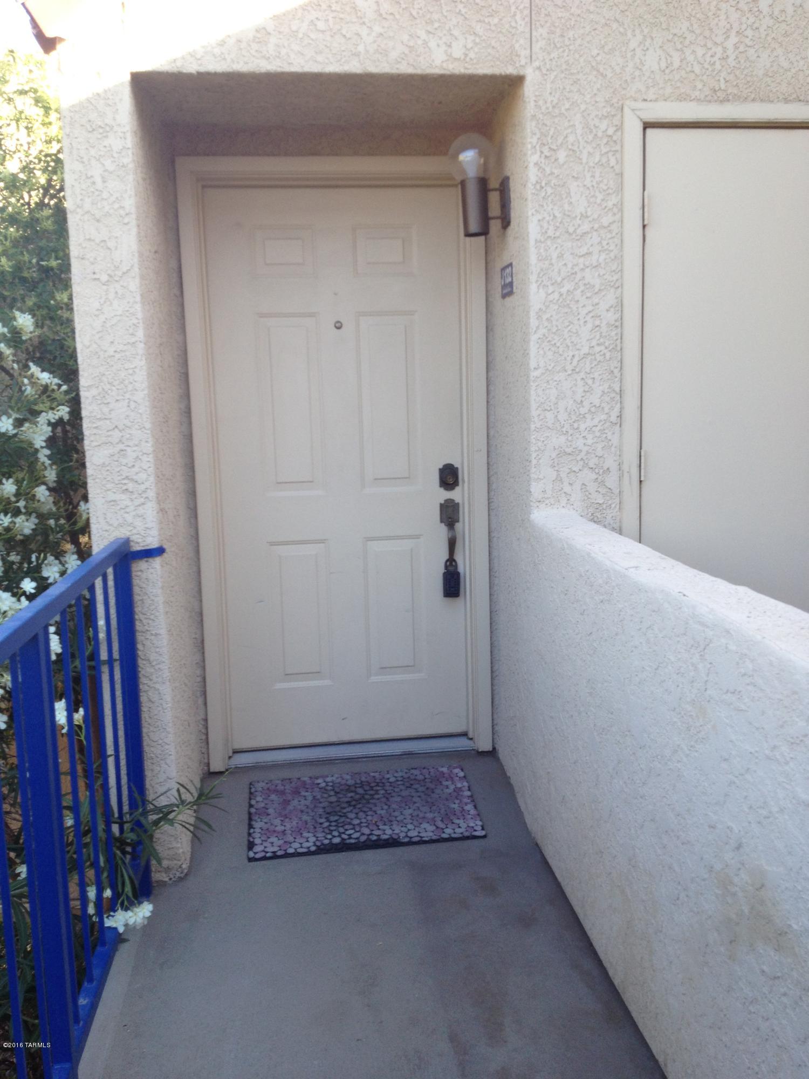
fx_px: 1091
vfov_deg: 52.6
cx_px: 404
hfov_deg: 40.7
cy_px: 540
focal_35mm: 35
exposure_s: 1/168
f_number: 2.4
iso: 50
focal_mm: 4.28
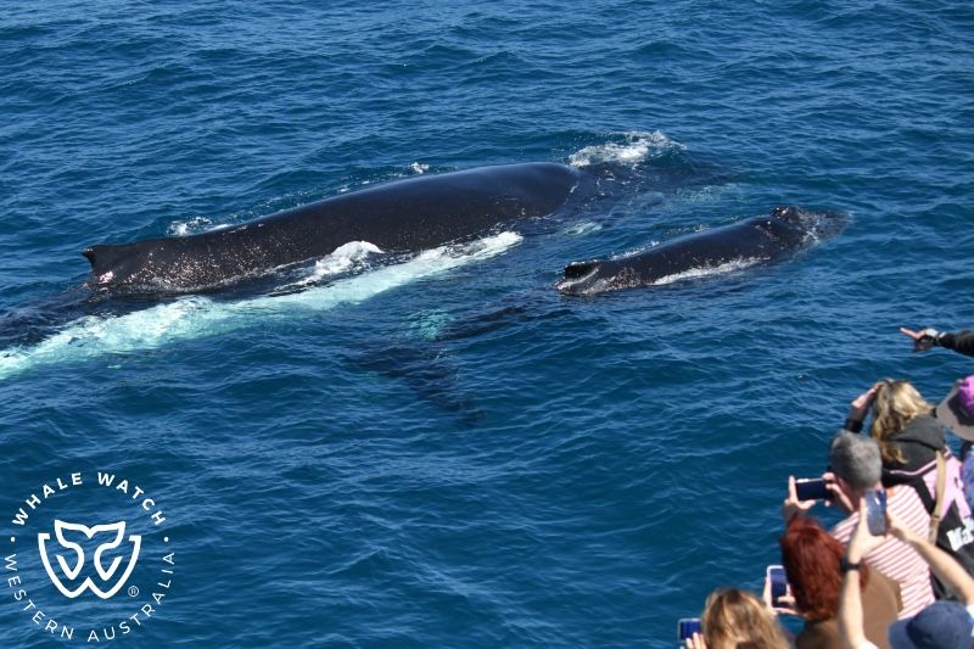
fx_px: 1785
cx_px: 487
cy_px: 324
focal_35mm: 66
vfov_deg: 20.6
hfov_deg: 30.5
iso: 1100
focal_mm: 66
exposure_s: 1/8000
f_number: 5
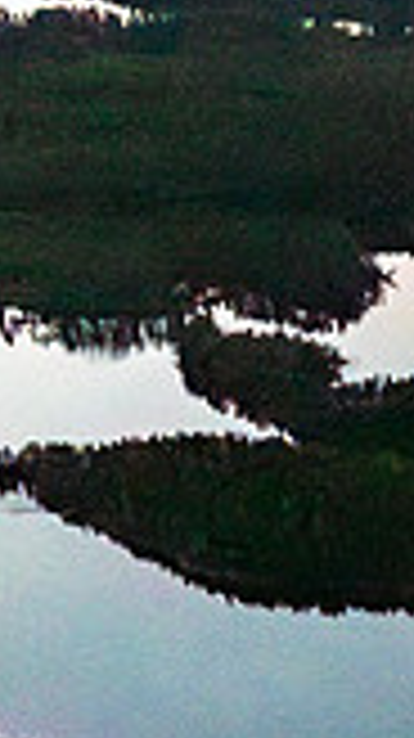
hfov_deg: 6.2
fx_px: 3481
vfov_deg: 12.0
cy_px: 702
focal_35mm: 178
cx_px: 1274
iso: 1000
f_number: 4
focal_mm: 28
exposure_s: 1/2000
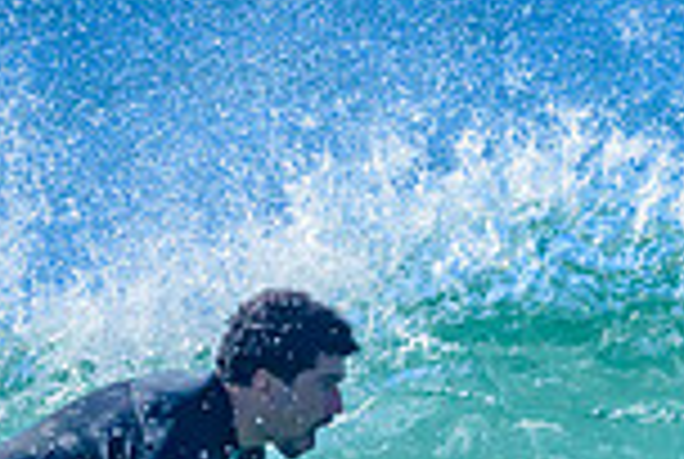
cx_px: 431
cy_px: 709
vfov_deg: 0.4
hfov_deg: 0.5
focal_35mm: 3862
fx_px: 73521
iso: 360
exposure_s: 1/2000
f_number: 6.3
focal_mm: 800
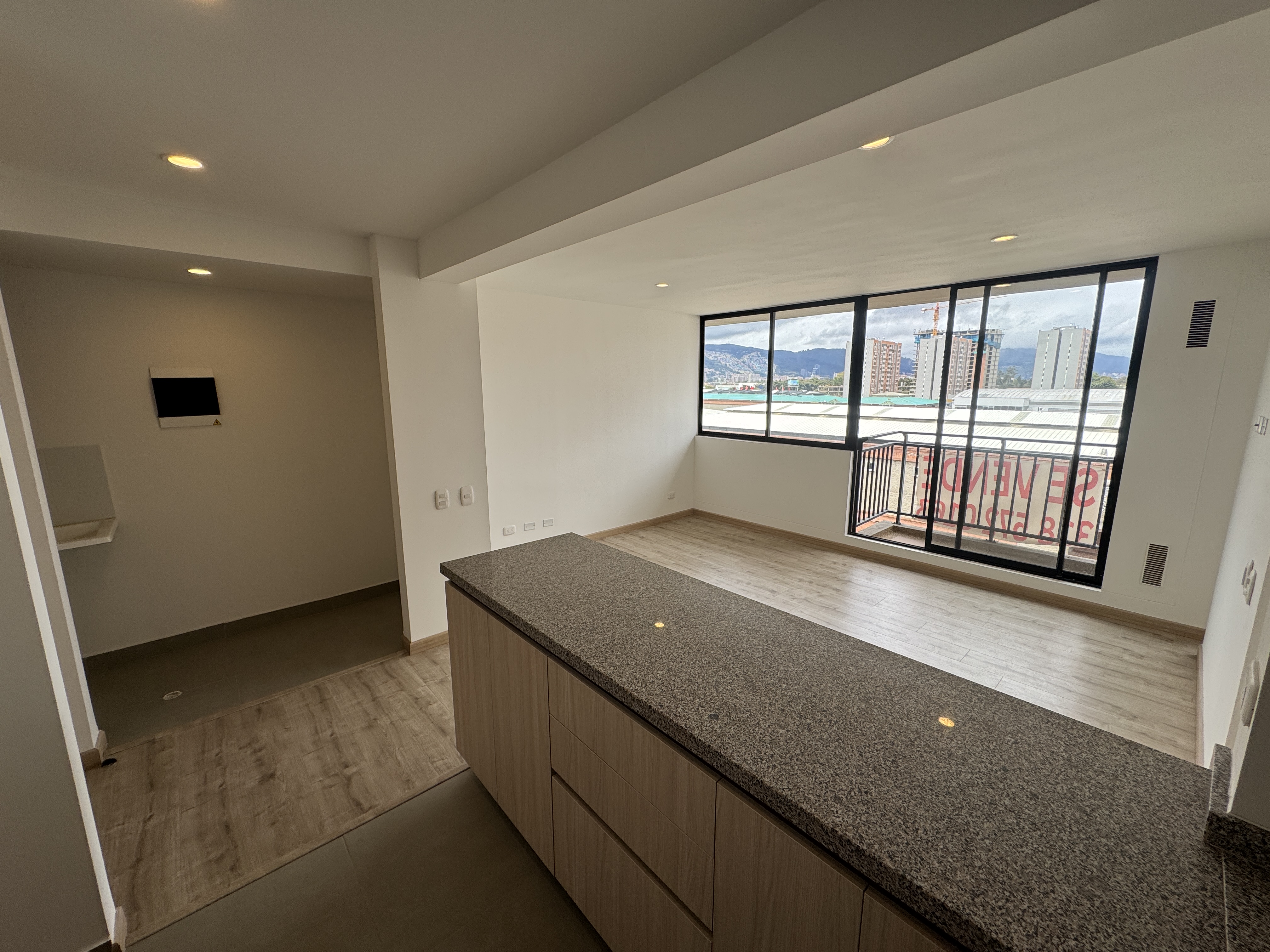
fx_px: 514
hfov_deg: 102.1
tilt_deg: -10.7
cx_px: 635
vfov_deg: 85.7
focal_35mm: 14
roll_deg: +0.0
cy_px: 476
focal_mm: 2.22
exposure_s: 1/495
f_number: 2.2
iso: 40
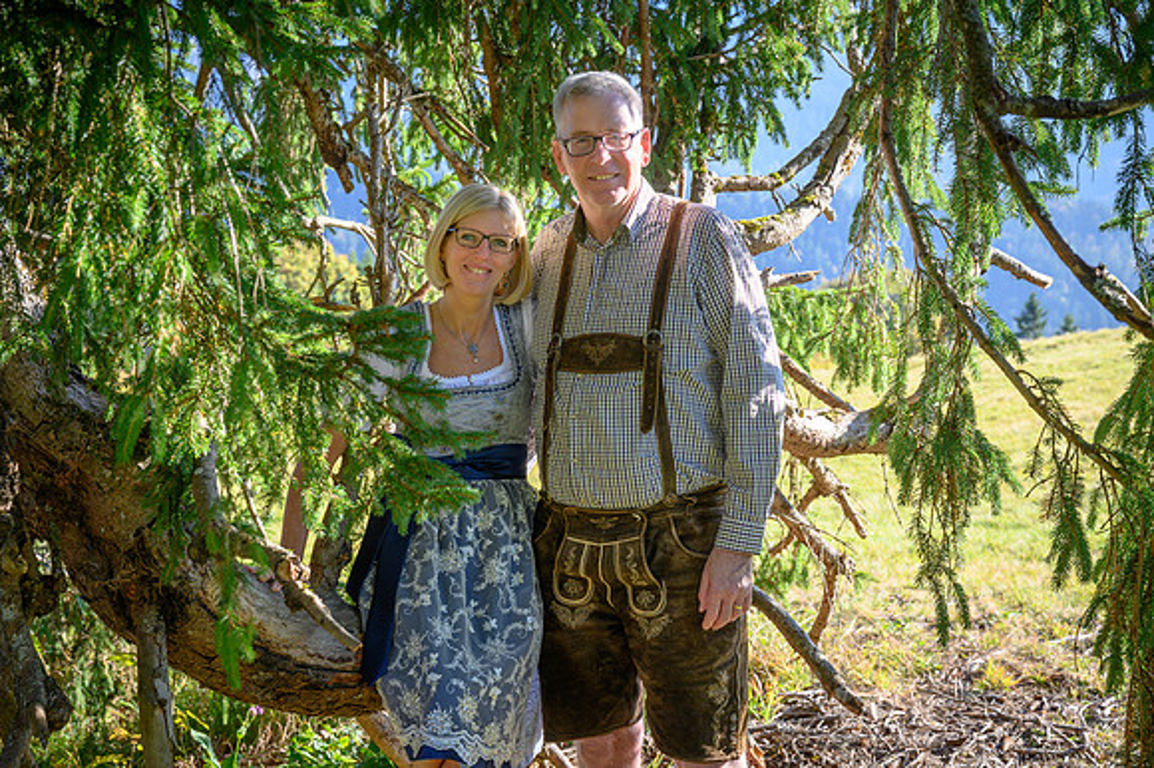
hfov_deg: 38.2
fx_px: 1666
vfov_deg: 26.0
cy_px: 384
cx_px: 577
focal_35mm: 52
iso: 100
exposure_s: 1/160
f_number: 6.3
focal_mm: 52
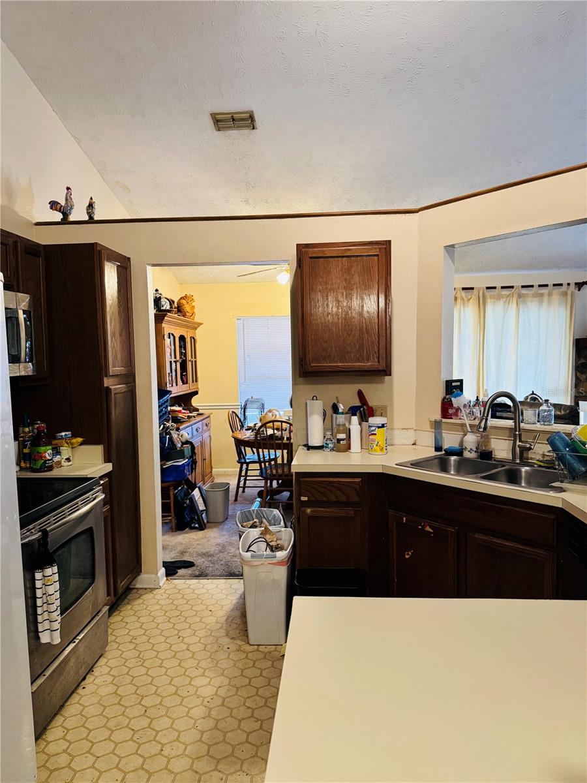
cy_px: 392
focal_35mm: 24
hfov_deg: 56.8
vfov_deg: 71.6
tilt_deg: -3.7
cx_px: 294
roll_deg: +3.7
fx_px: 543
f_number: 1.78
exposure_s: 1/60
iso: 400
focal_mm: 6.76
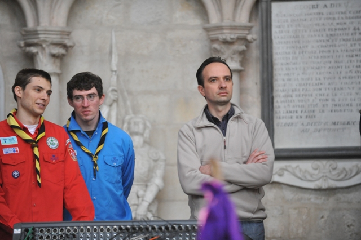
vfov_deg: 6.9
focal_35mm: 200
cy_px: 120
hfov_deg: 10.3
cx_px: 180
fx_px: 2004
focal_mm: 200
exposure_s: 1/160
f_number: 2.8
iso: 3200
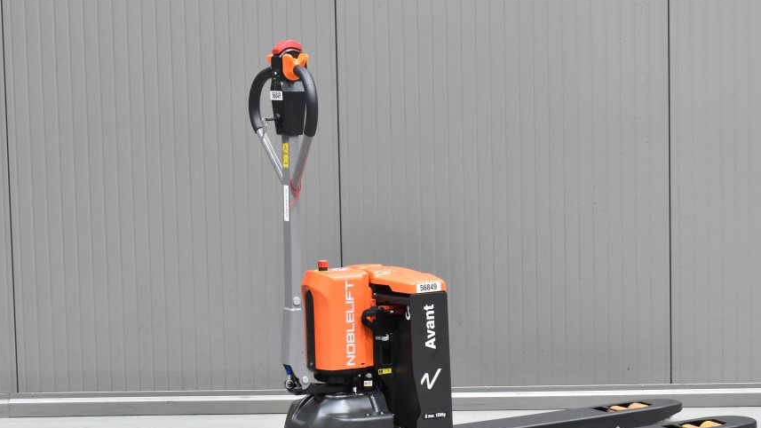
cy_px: 242
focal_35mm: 88
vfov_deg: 13.7
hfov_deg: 24.1
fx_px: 1776
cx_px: 492
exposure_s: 1/20
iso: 1250
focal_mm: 40
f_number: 7.1
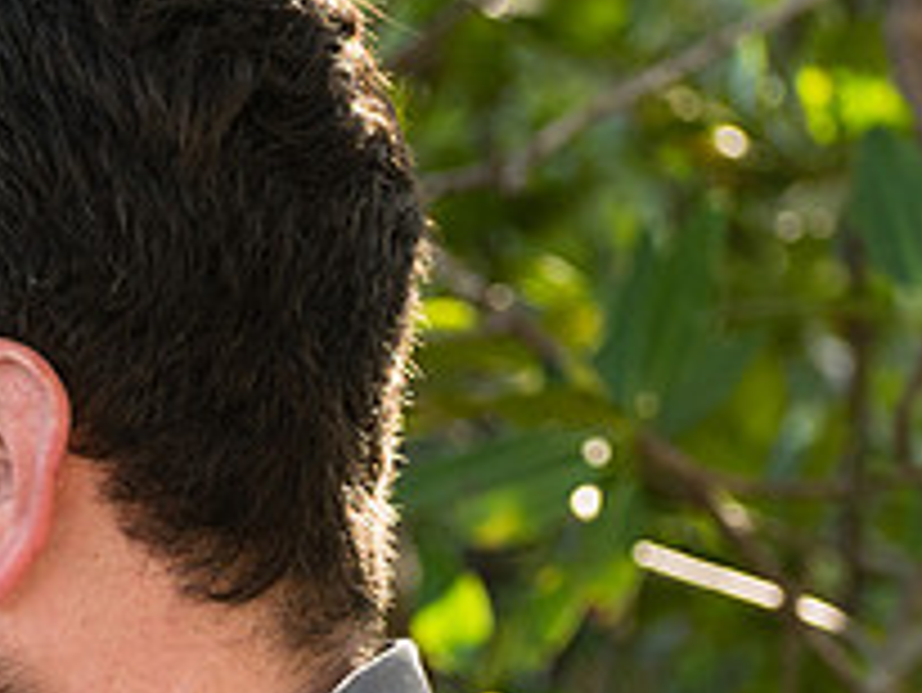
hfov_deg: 6.4
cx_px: -364
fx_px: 8182
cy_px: 785
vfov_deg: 4.8
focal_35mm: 307
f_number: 4.8
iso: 400
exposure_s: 1/320
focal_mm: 75
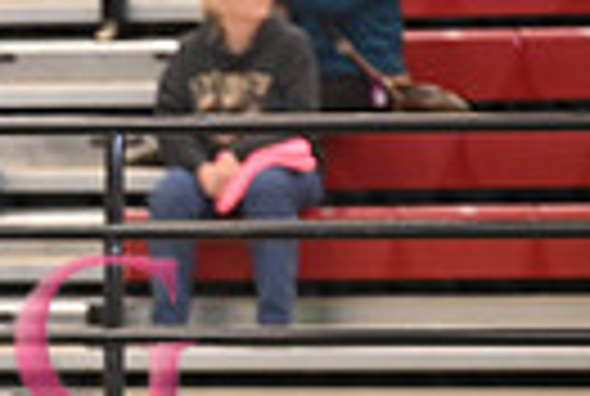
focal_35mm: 883
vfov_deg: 1.6
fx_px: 14504
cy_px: 461
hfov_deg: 2.3
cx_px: -631
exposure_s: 1/250
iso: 1600
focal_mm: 200
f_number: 3.2
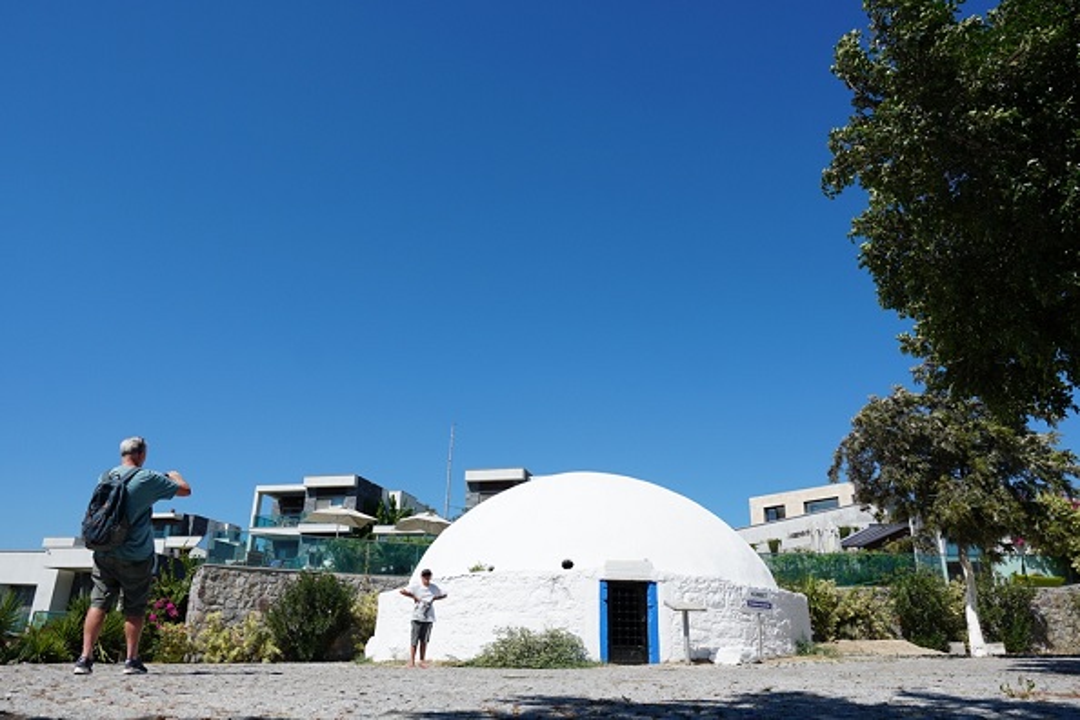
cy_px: 360
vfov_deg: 53.1
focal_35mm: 24
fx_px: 720
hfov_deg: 73.7
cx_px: 540
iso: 100
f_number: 5
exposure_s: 1/800
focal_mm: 16
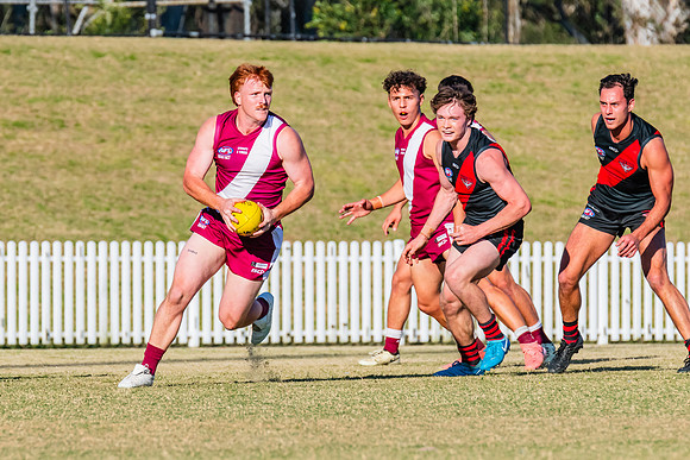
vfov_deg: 2.3
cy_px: 174
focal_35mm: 600
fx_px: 11496
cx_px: 291
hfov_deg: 3.4
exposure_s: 1/1600
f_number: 9
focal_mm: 360
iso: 800
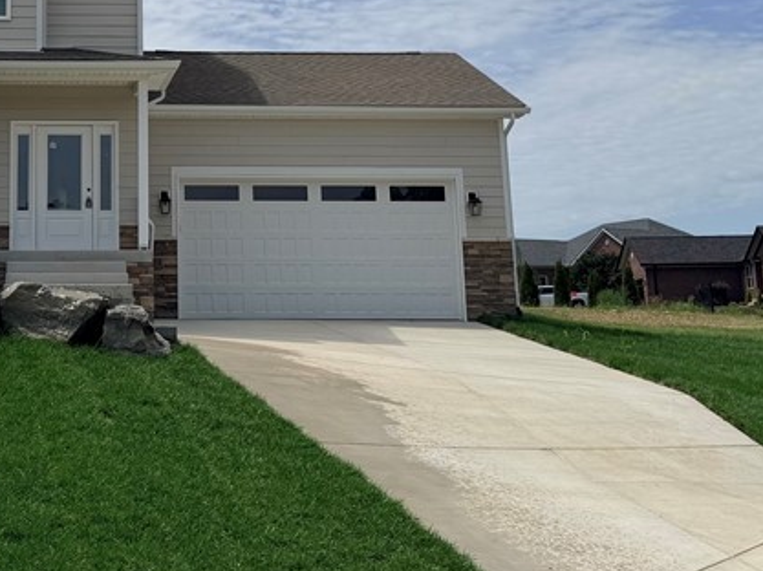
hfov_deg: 31.4
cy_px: 93
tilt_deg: +11.1
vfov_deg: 24.3
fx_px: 1299
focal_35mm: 59
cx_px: 93
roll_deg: +0.5
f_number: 1.78
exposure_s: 1/11905
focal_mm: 6.76
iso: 80
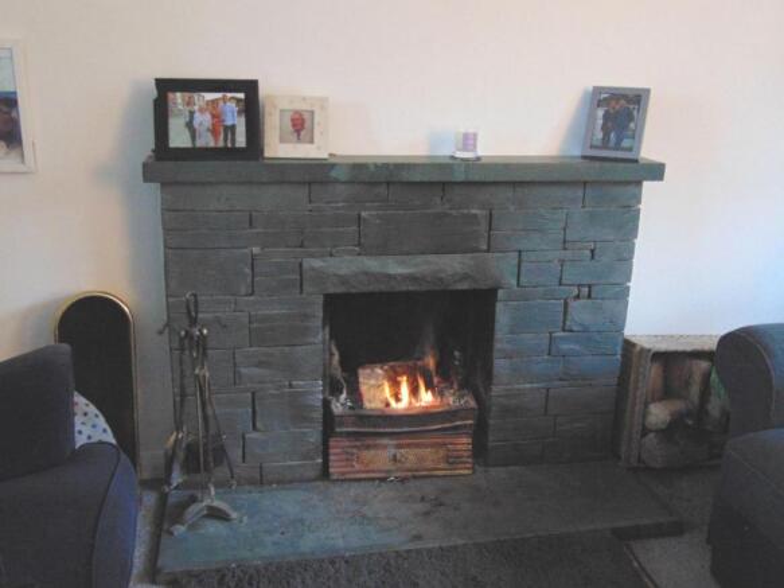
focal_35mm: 35
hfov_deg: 52.6
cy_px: 294
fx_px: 793
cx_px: 392
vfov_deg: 40.7
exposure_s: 1/10
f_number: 3.2
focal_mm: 6.3
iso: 400
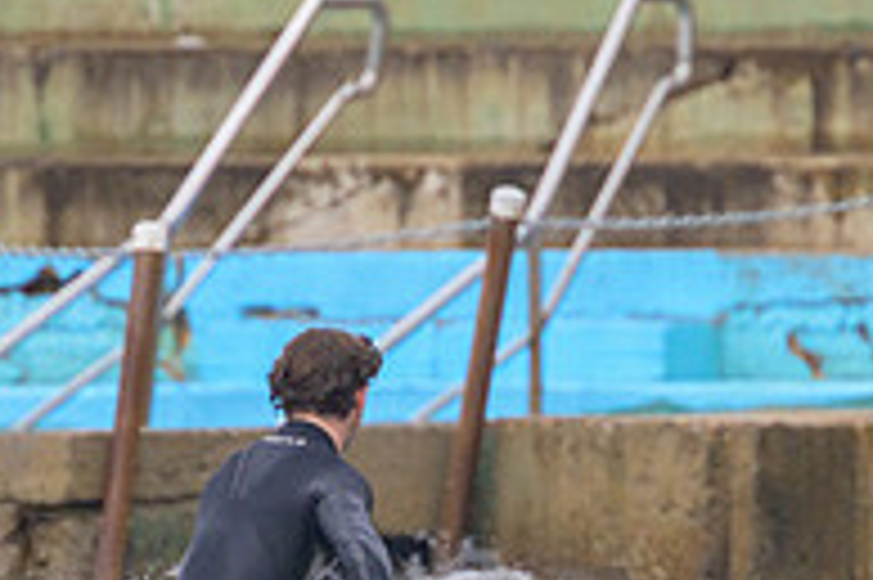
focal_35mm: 2550
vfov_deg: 0.5
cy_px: 707
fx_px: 61784
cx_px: 514
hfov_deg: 0.8
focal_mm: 800
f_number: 11
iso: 1100
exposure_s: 1/1250
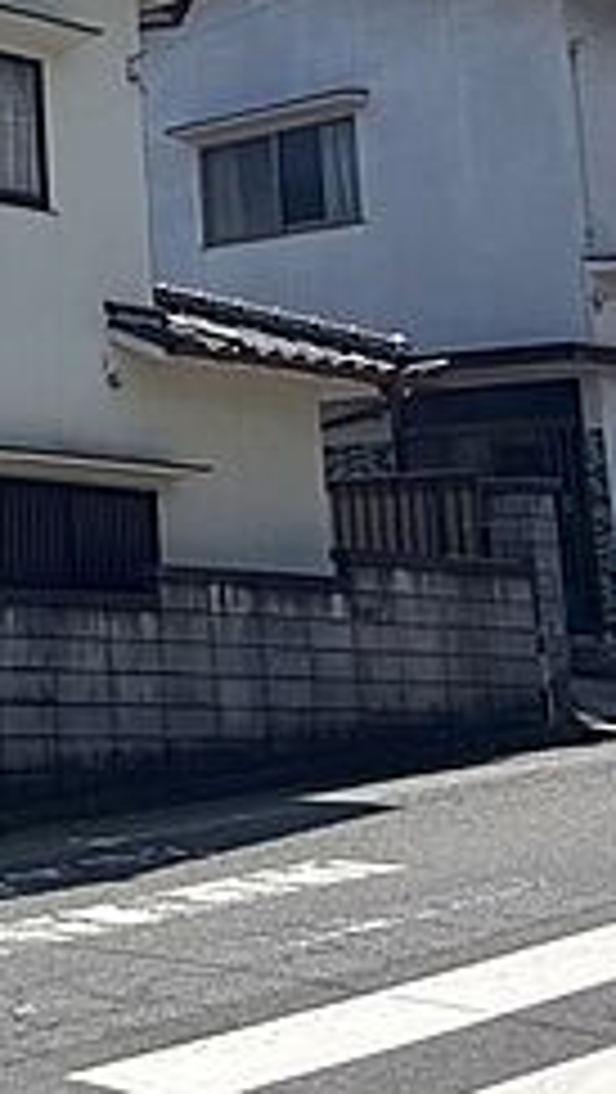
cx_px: -674
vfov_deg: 29.7
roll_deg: -1.3
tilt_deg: +10.0
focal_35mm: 70
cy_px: 275
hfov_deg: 14.1
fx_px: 2029
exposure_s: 1/4082
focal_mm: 5.96
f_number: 1.6
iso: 50
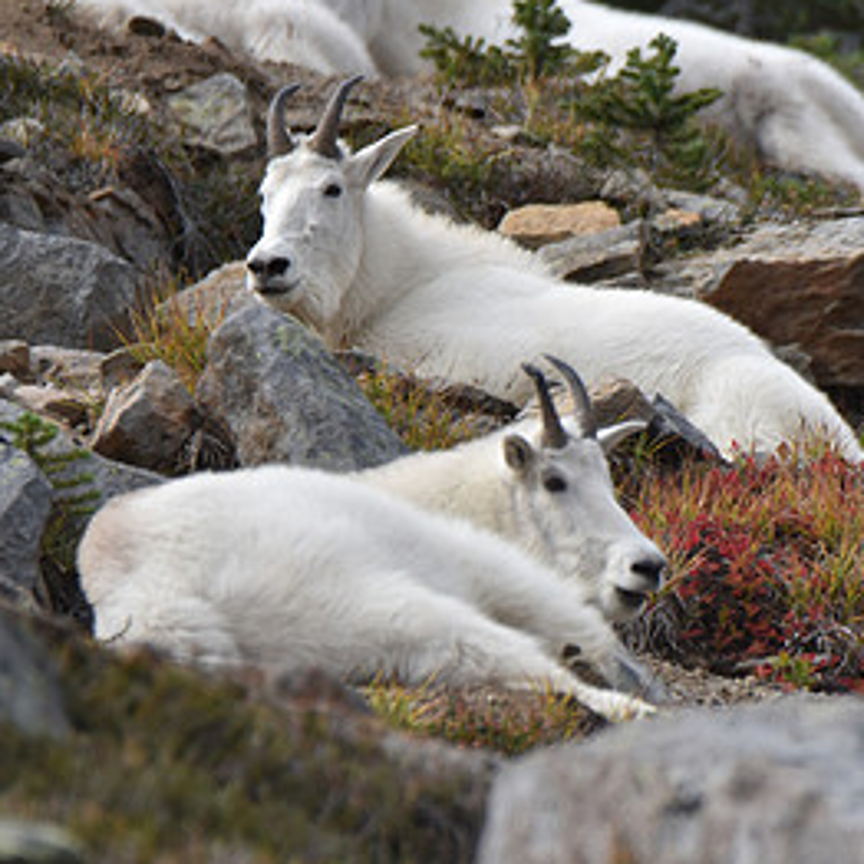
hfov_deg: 1.0
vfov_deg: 1.0
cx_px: 636
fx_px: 47836
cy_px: 437
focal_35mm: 1694
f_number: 6.3
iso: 200
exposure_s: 1/640
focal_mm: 600
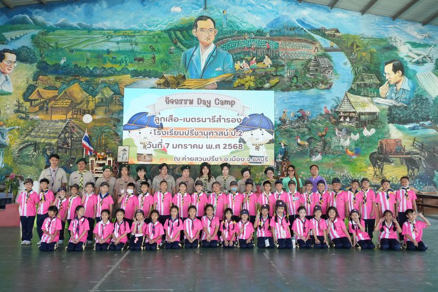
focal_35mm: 33
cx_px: 219
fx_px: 401
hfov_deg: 57.2
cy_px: 146
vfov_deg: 40.0
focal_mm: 22
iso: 1600
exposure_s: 1/160
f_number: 5.6
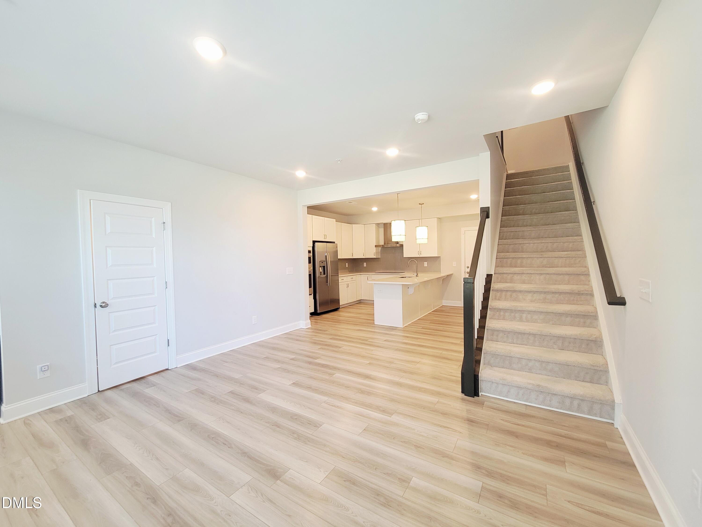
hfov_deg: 106.2
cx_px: 351
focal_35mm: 13
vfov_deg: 89.9
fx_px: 264
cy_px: 264
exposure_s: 1/60.2
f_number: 2.2
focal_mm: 2.2
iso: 160
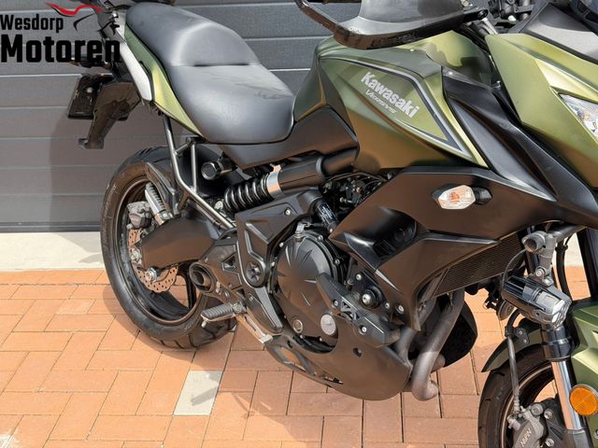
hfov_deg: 39.7
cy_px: 224
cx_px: 299
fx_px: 829
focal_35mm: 48
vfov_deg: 30.3
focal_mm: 6.76
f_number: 1.78
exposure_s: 1/1715
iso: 100
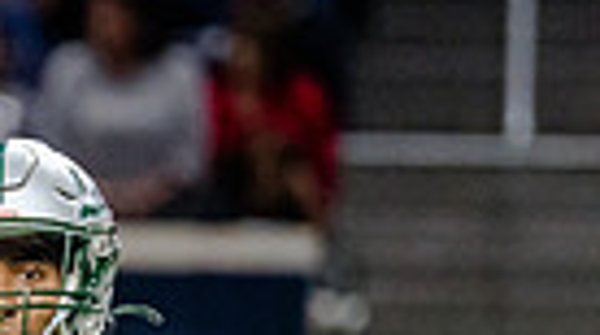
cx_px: -449
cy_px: 534
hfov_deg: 1.7
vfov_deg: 1.0
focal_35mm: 1271
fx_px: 20182
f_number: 2.8
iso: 2500
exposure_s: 1/1250
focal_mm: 200
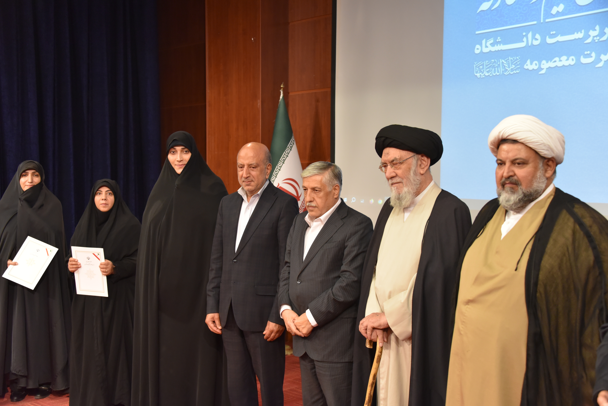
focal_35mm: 48
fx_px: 811
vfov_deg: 28.1
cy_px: 203
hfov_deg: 41.1
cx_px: 304
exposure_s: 1/60
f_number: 4.2
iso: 2800
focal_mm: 48
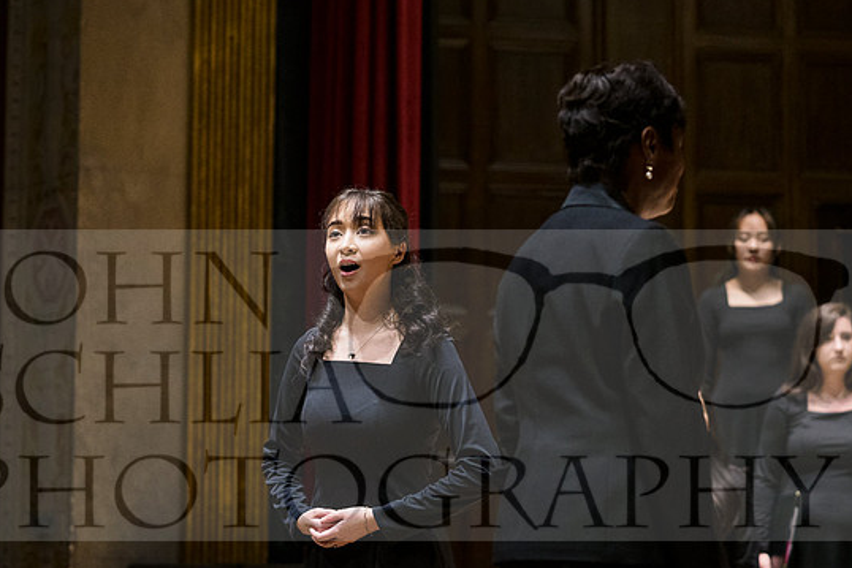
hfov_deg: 16.5
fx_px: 2935
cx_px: 404
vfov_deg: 11.1
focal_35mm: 124
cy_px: 300
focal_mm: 77
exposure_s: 1/800
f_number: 2.8
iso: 1600
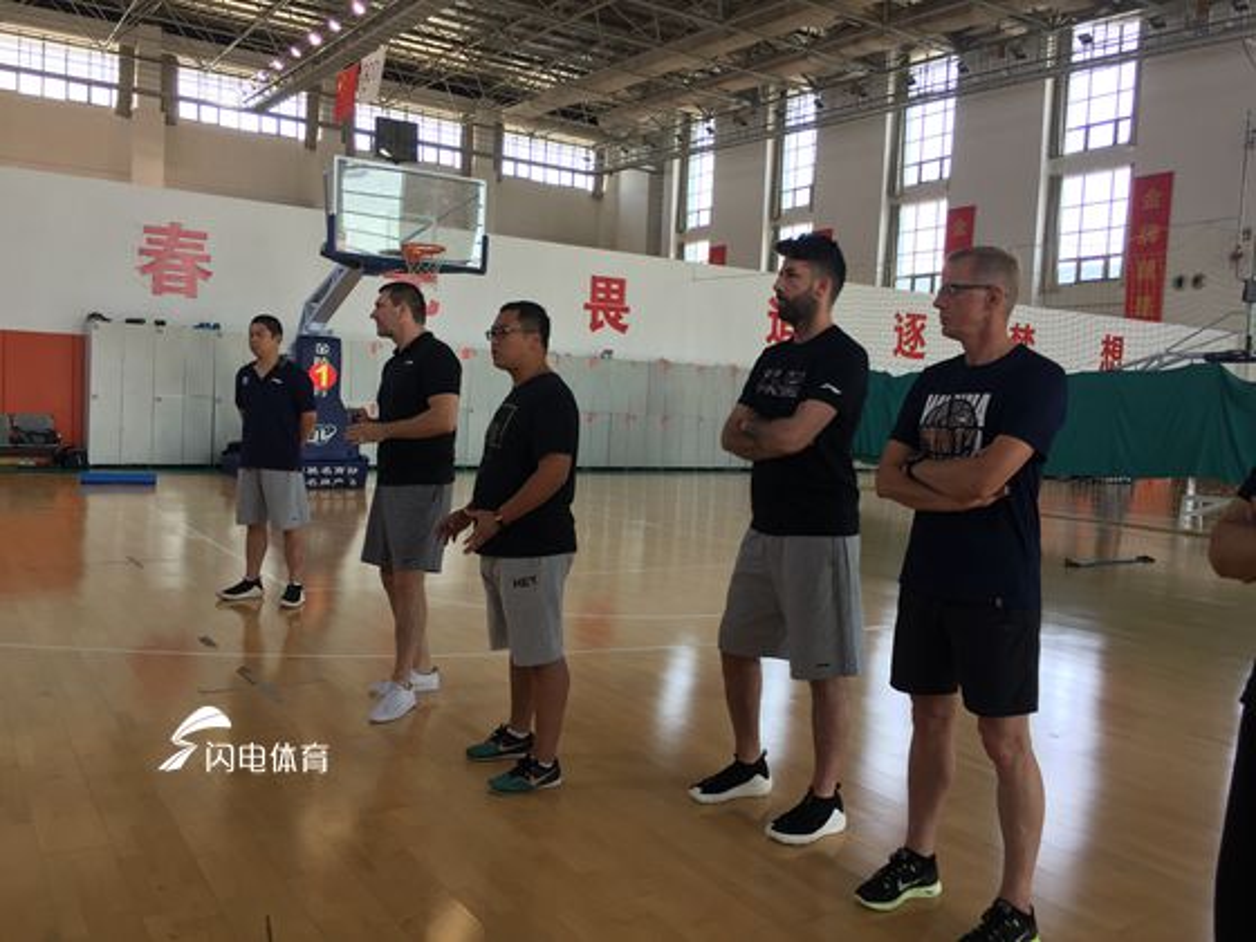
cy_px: 471
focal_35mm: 29
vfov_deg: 48.2
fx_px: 1052
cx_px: 628
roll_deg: -3.1
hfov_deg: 61.7
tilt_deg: -4.2
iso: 32
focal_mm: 4.15
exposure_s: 1/50
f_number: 2.2
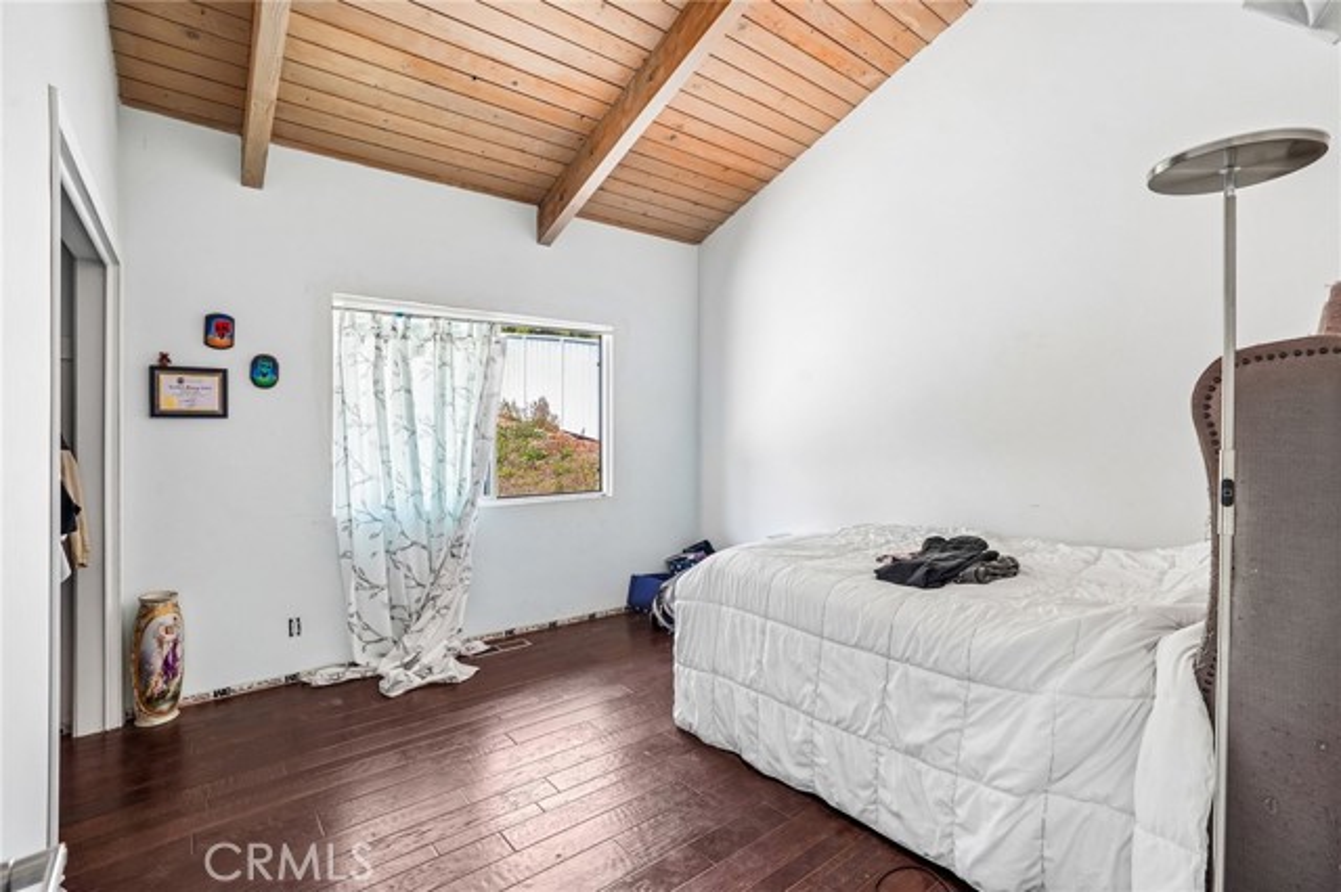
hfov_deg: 96.8
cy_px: 446
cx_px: 670
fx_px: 596
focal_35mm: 16
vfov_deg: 73.7
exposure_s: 1/13
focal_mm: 16
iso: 400
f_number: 8
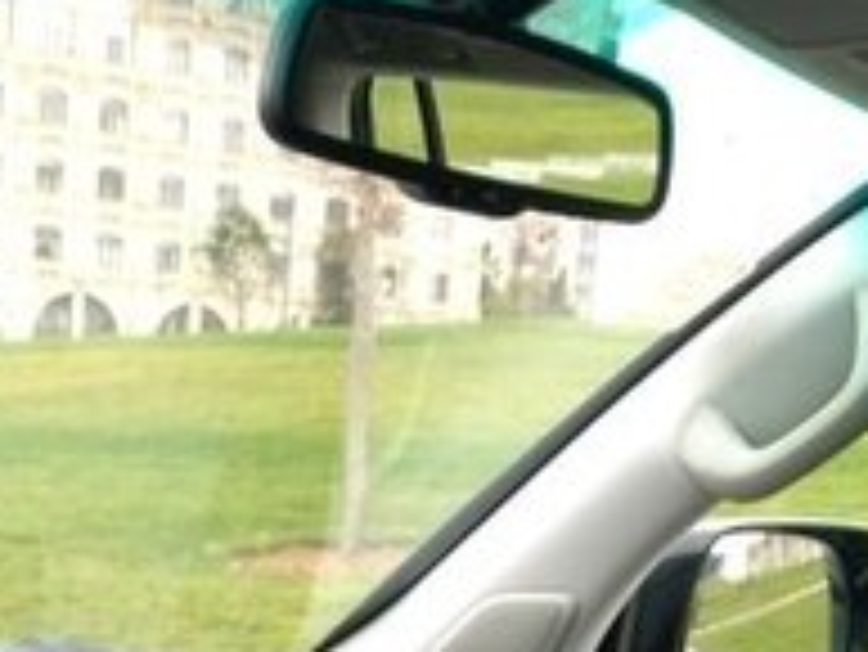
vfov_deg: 15.0
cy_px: 1063
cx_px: 157
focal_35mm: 89
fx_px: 2233
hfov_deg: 21.7
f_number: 2
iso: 109
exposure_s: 1/30
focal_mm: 3.54
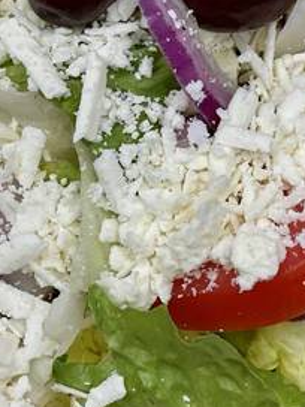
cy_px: 113
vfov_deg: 14.1
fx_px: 1645
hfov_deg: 10.6
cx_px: 123
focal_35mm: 140
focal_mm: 6
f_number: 2
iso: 80
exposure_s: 1/120
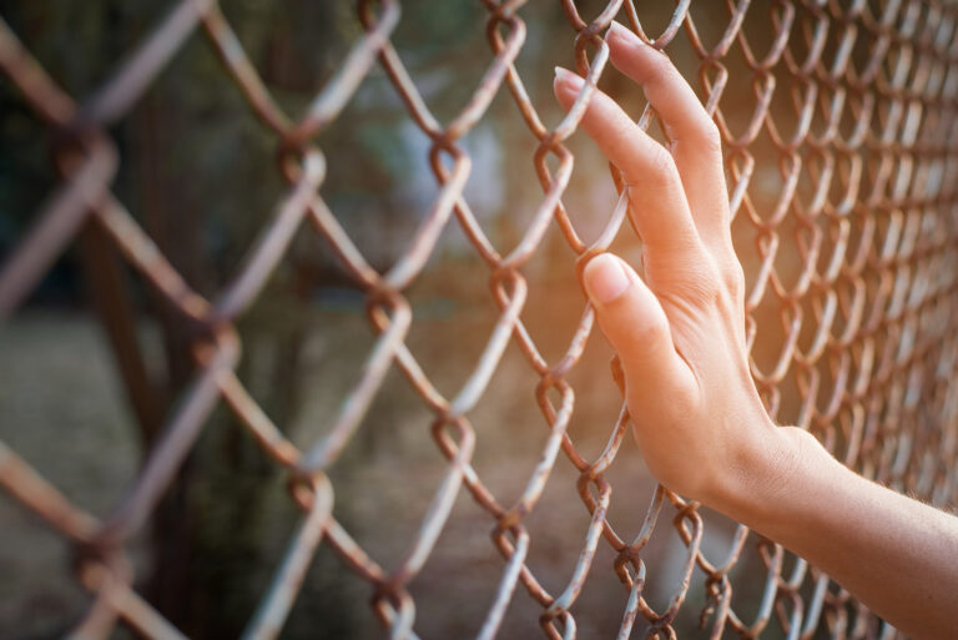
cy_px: 320
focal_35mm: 50
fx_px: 1331
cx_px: 479
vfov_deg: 27.0
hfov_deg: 39.6
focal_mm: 50
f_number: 6.3
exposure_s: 1/125
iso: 200
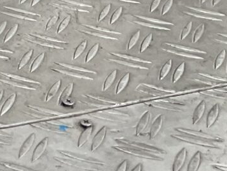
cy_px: -366
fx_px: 1364
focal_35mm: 208
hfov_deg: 8.7
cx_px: -307
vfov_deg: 6.5
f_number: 1.8
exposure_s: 1/120
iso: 20
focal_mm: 3
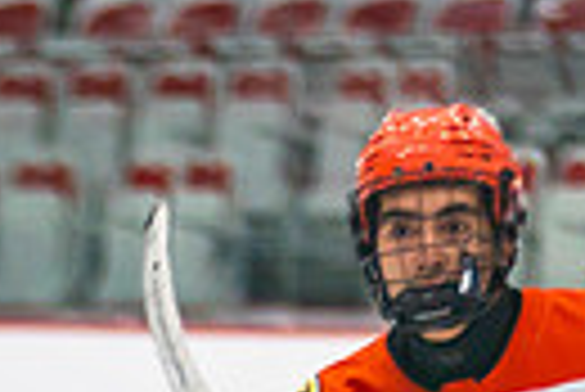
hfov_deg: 2.0
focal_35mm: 1009
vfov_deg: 1.4
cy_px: 1091
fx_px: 16414
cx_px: -90
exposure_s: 1/640
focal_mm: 150
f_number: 2.8
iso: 500
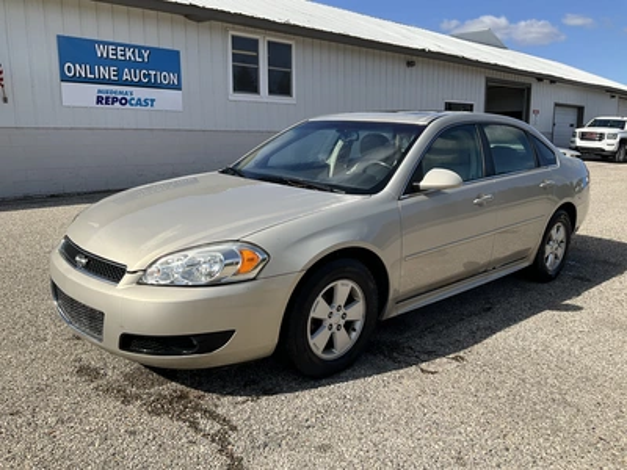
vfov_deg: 48.2
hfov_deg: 61.7
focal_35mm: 29
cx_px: 314
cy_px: 235
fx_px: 525
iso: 25
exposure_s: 1/1848
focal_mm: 3
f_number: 1.8
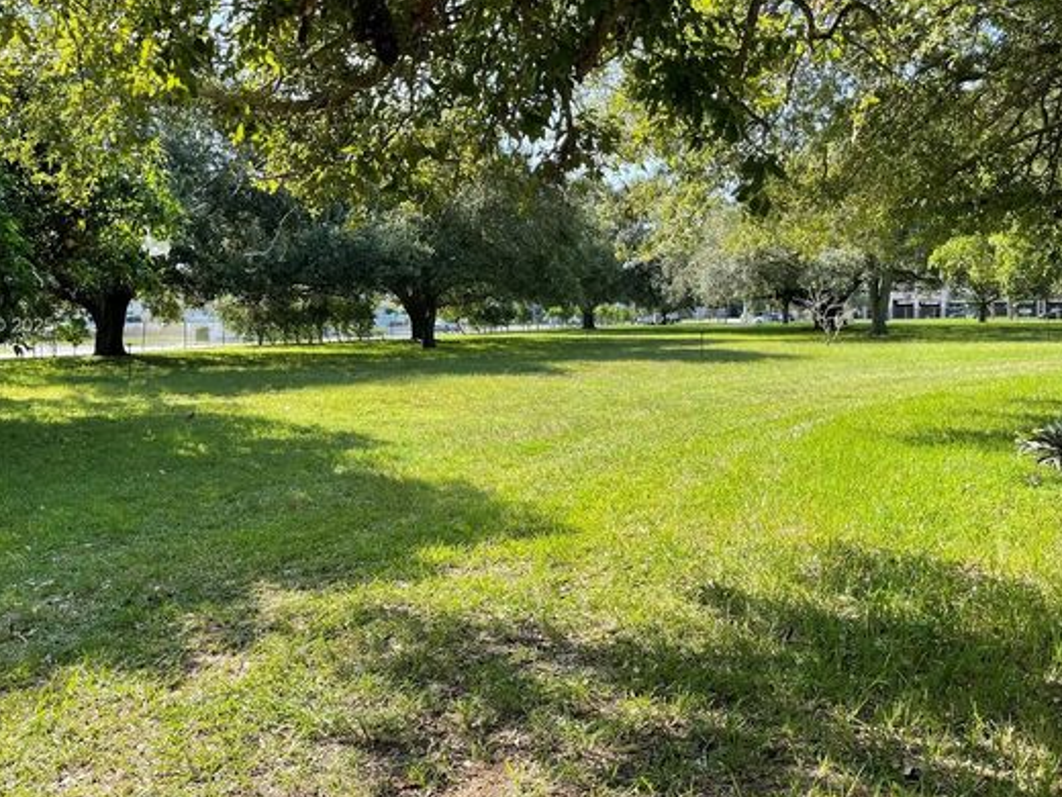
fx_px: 982
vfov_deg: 44.0
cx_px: 453
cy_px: 327
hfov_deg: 56.6
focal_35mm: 32
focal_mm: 4.2
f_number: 1.6
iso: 32
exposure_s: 1/739
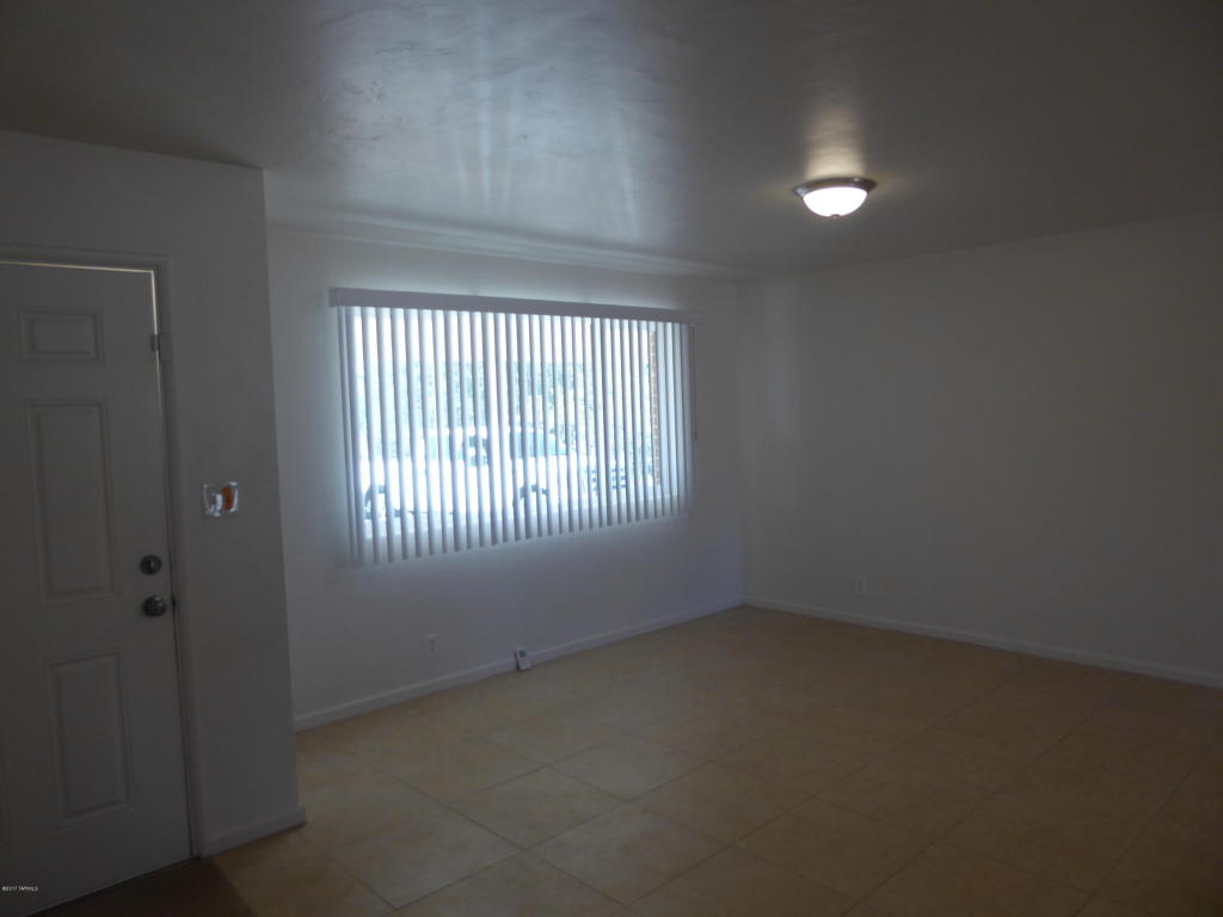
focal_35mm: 24
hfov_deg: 71.6
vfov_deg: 56.8
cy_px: 458
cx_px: 612
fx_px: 848
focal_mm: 4.3
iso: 100
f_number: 3.3
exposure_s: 1/60
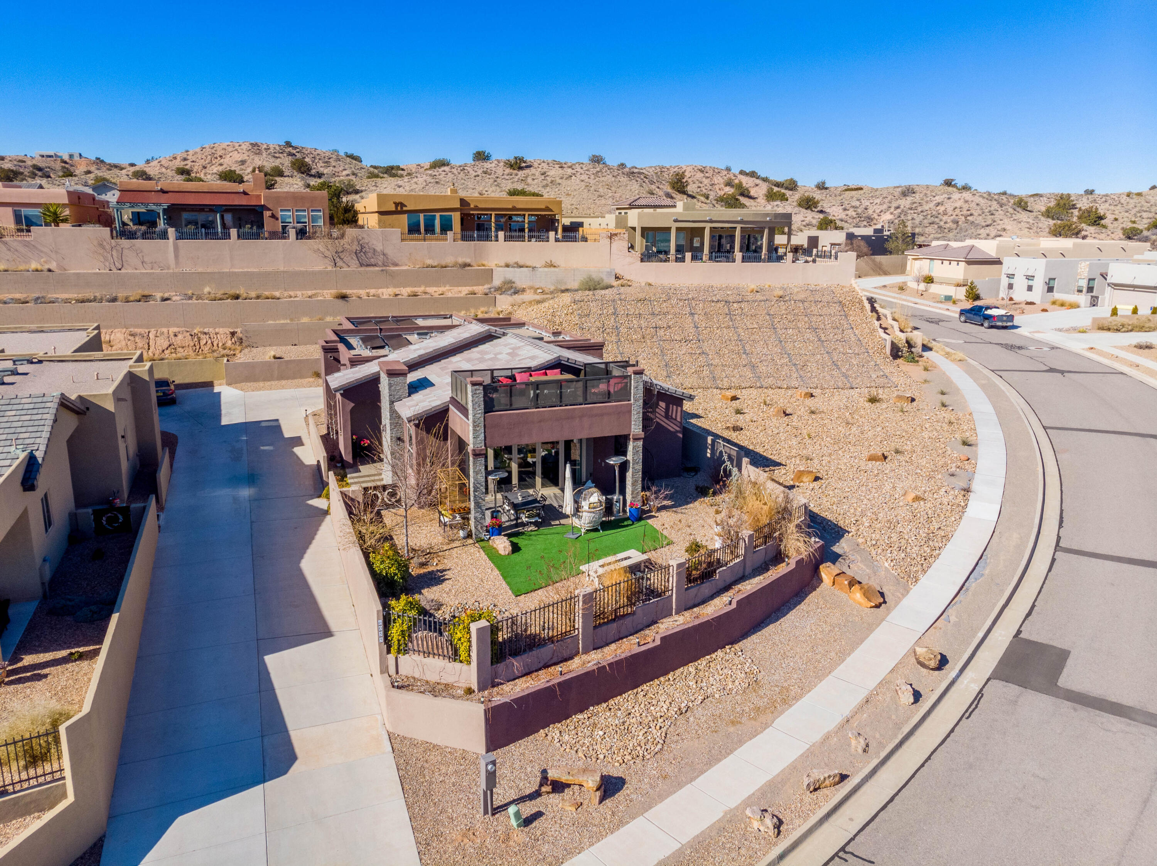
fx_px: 802
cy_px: 433
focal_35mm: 24
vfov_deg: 56.8
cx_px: 578
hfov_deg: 71.6
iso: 114
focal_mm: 4.5
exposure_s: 1/3000
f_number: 2.8
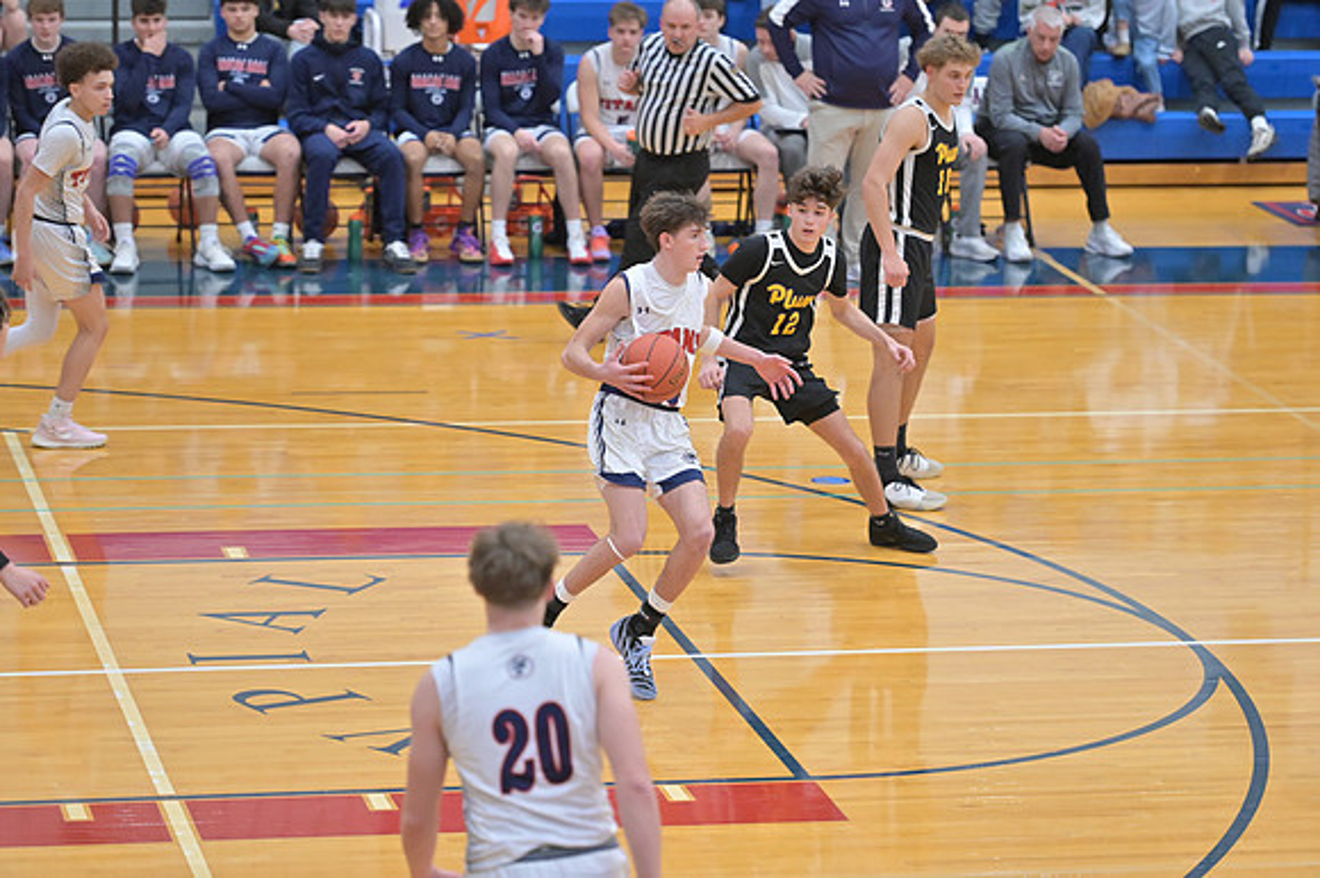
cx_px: 660
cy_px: 439
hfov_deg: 13.3
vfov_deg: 8.8
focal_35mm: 155
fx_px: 5680
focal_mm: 155
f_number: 4
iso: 5600
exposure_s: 1/800
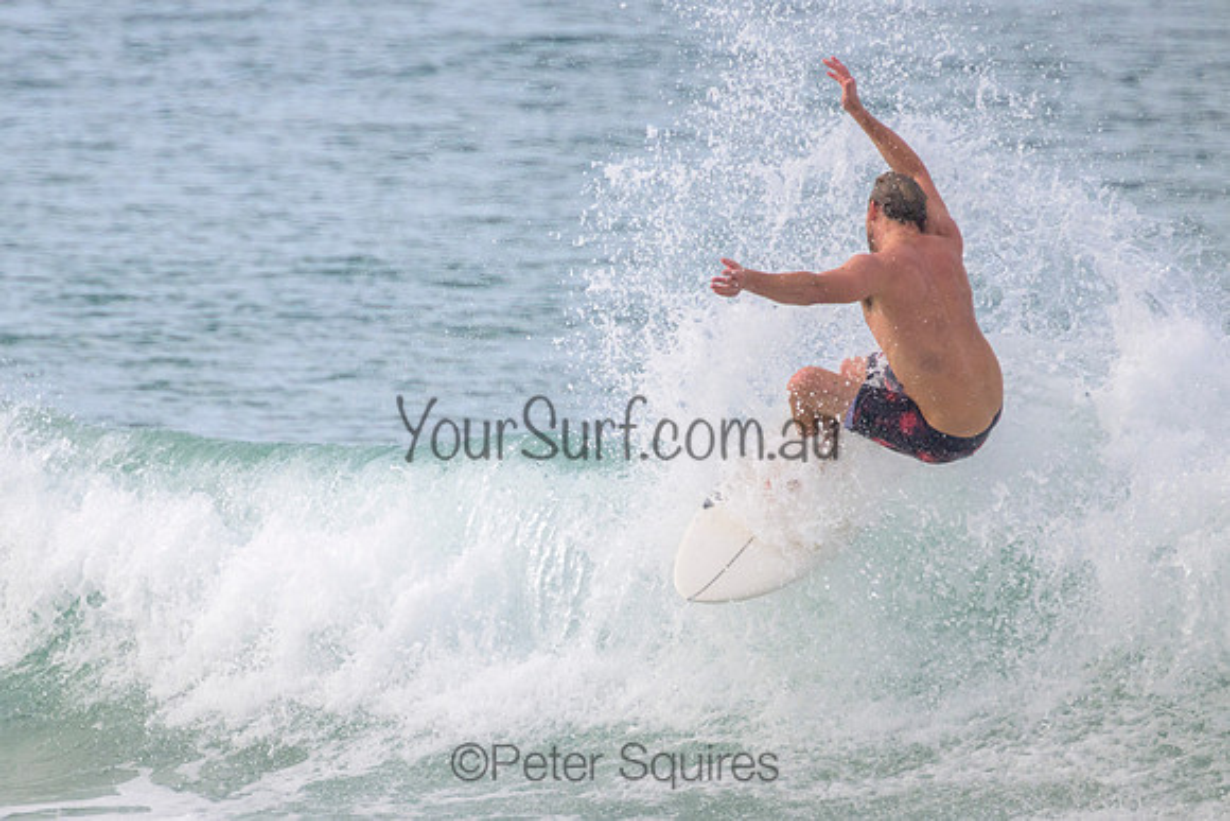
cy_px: 310
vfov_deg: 1.2
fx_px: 38882
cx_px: 355
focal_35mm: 1138
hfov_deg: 1.8
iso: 1000
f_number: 11
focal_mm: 800
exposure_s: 1/2000
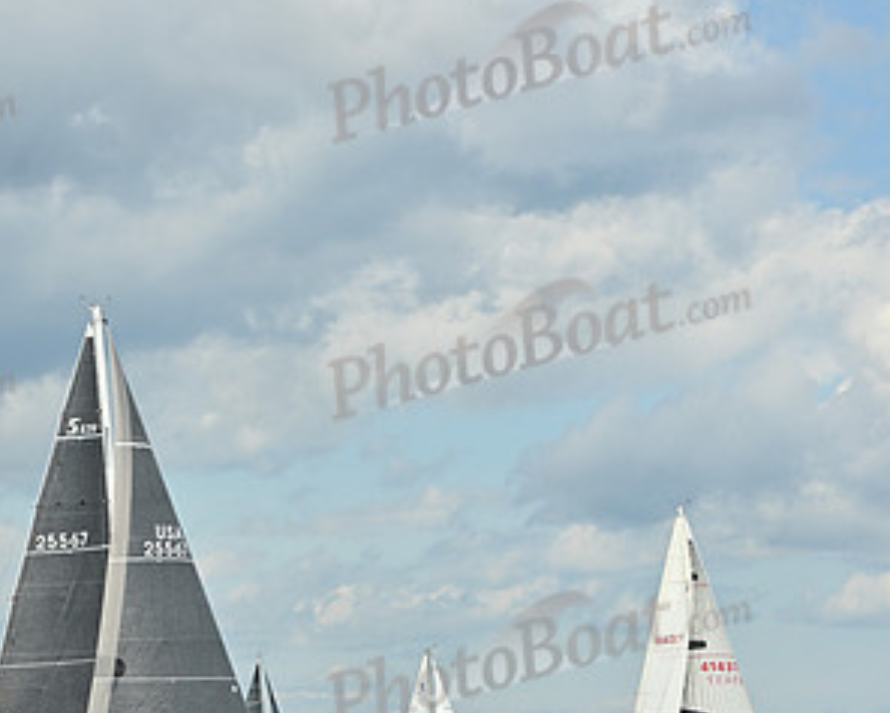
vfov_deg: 9.8
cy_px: 540
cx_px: 174
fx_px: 4163
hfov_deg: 12.2
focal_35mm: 158
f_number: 8
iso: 250
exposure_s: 1/1600
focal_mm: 86
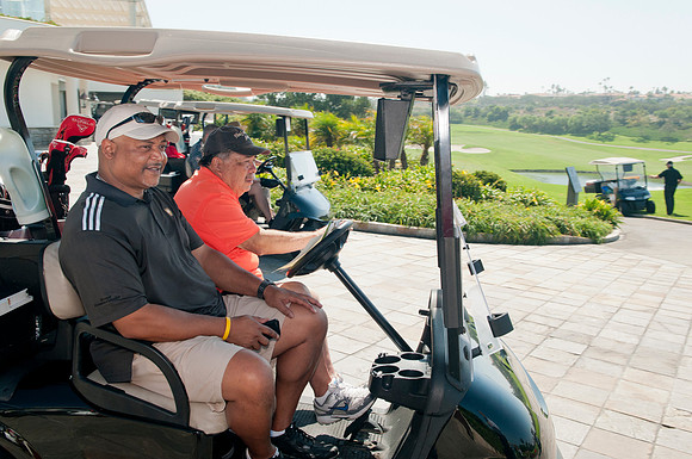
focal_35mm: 33
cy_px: 230
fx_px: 633
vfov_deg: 39.9
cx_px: 346
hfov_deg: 57.3
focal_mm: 22
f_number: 7.1
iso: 400
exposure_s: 1/200
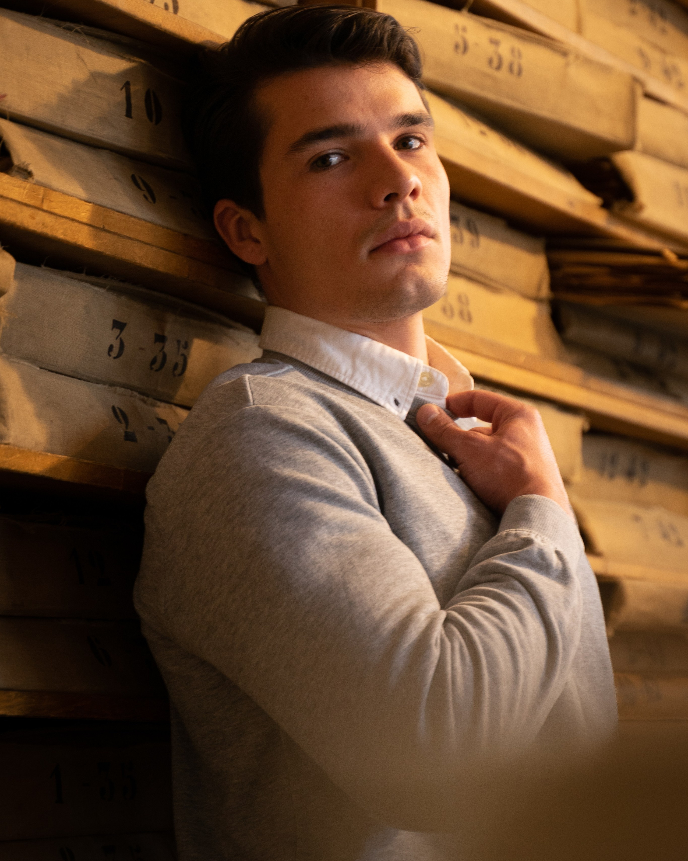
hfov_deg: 14.5
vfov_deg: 18.1
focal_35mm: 106
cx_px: 344
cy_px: 390
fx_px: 2698
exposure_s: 1/125
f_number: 2.8
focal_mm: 63
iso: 400
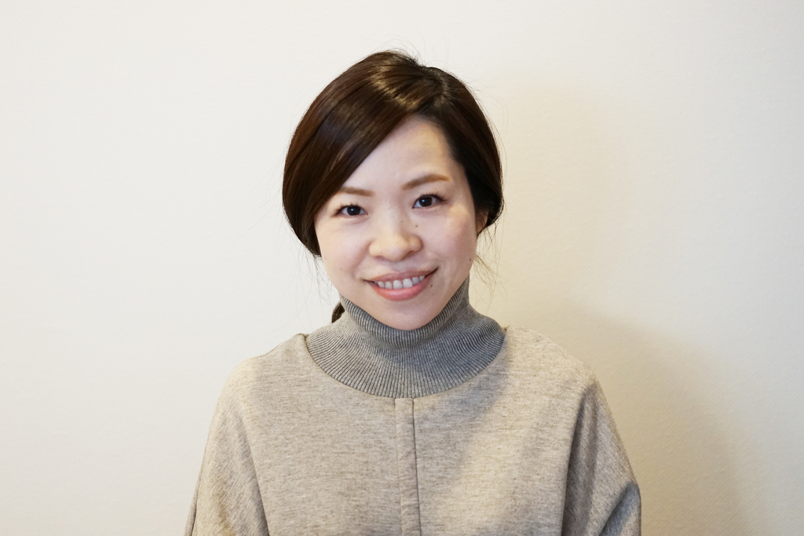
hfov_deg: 28.8
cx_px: 402
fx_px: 1563
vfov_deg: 19.5
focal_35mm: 70
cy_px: 268
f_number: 2.8
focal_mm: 70
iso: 1600
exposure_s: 1/160
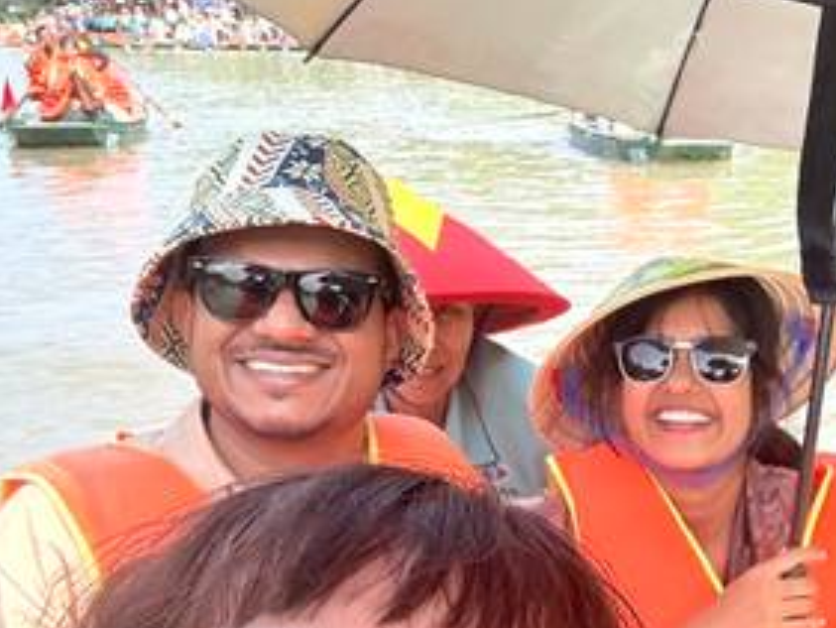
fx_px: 1425
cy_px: 554
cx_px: 759
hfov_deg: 31.1
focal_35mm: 59
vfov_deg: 24.2
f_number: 1.9
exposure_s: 1/363
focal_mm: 2.69
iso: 40
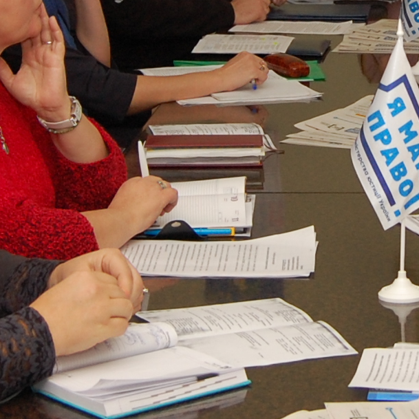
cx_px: 373
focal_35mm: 151
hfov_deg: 11.5
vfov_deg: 11.4
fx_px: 2068
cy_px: -23
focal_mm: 24
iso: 400
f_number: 5
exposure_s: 1/80
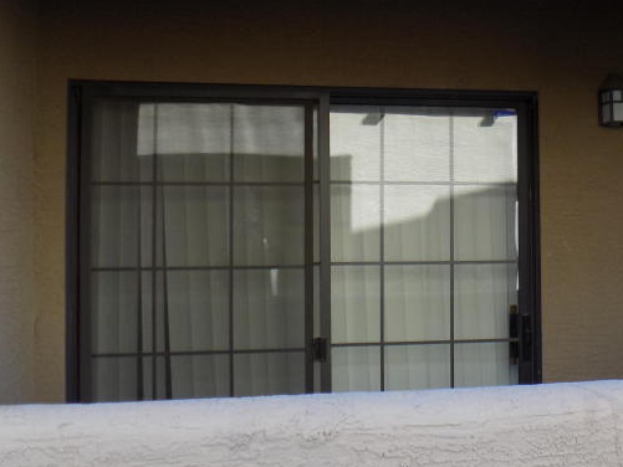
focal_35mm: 47
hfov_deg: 39.9
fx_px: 846
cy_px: 205
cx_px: 419
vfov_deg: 30.9
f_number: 3.1
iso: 80
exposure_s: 1/100
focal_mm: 4
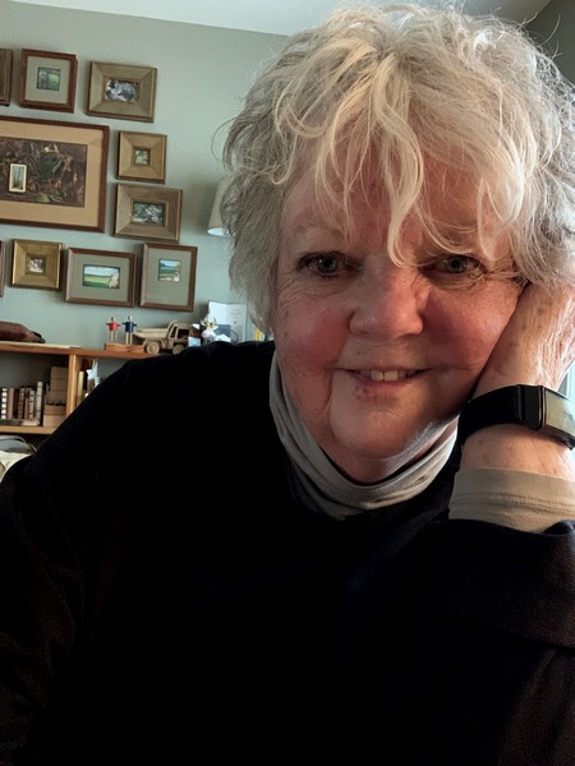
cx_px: 288
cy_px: 383
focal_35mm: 32
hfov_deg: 44.2
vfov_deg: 56.8
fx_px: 709
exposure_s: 1/20
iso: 500
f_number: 2.2
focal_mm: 2.87
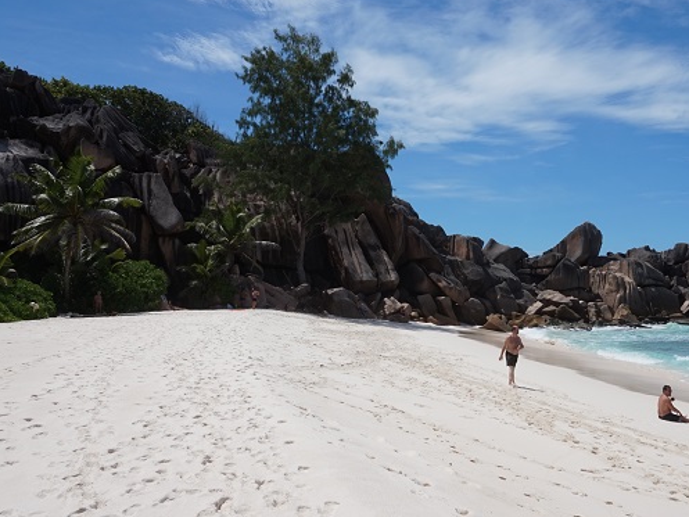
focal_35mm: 38
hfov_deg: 47.9
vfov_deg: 37.6
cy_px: 207
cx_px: 473
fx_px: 757
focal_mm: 16
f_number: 11
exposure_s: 1/320
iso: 100
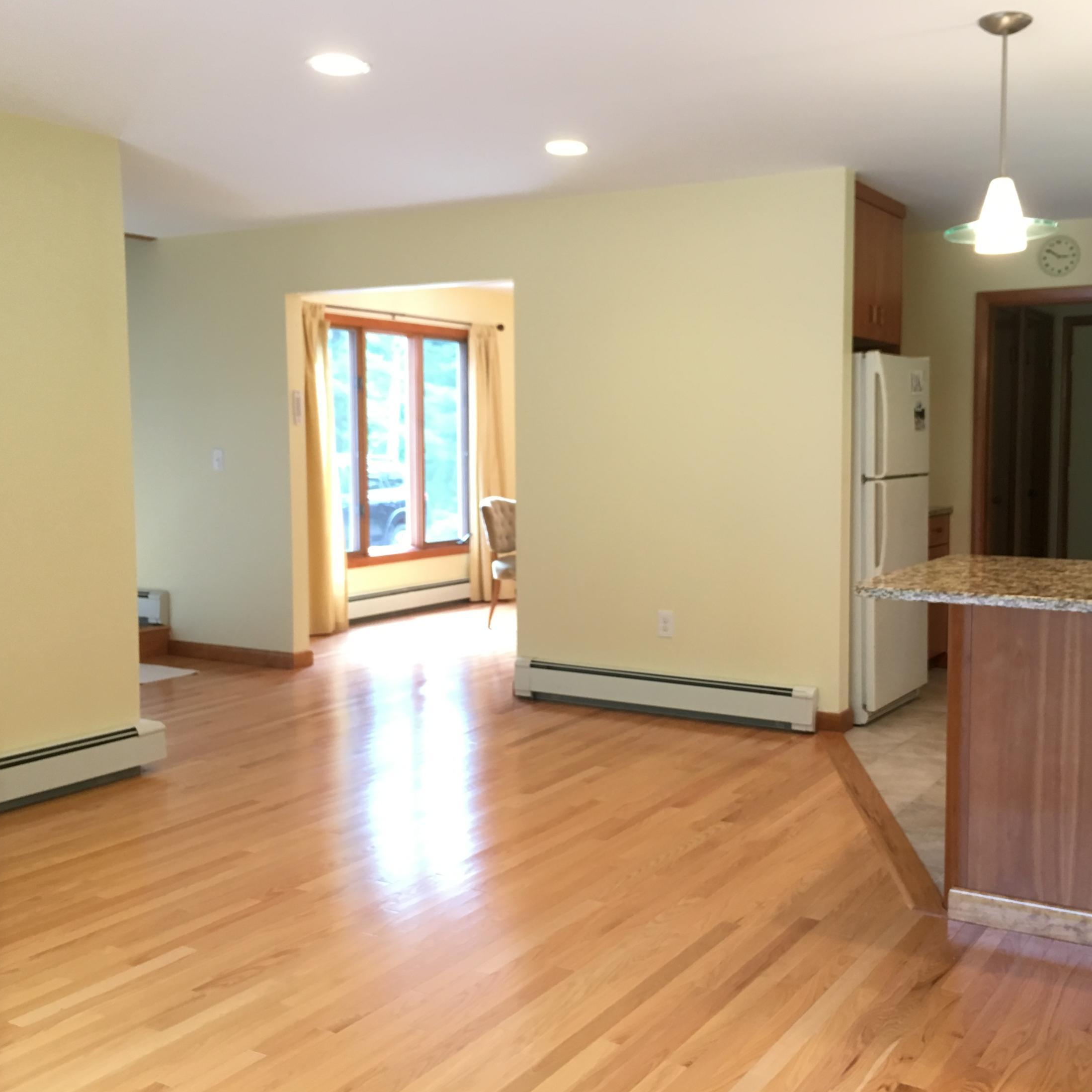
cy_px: 541
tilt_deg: -4.6
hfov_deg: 47.0
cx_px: 654
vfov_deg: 47.2
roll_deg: -1.4
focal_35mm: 35
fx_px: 1249
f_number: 2.2
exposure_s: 1/30
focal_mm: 4.15
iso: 100
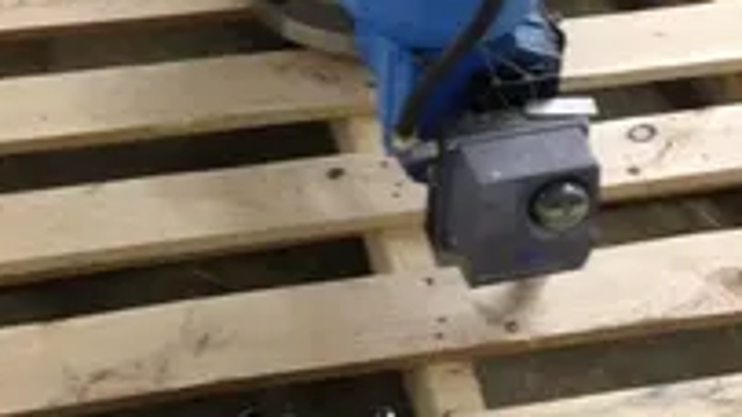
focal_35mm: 75
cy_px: 154
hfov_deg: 28.2
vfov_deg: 16.1
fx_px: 1475
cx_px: 318
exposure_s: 1/20
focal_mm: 4.28
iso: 160
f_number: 2.4
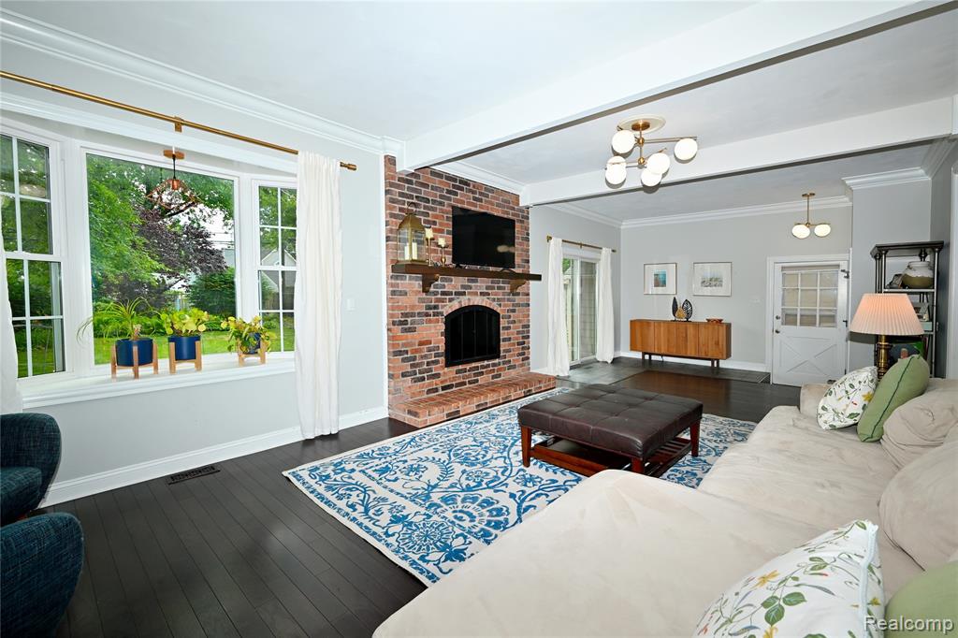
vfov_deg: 81.2
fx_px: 372
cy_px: 319
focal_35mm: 14
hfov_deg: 104.3
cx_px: 479
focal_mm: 14
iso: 160
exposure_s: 1/60
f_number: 7.1
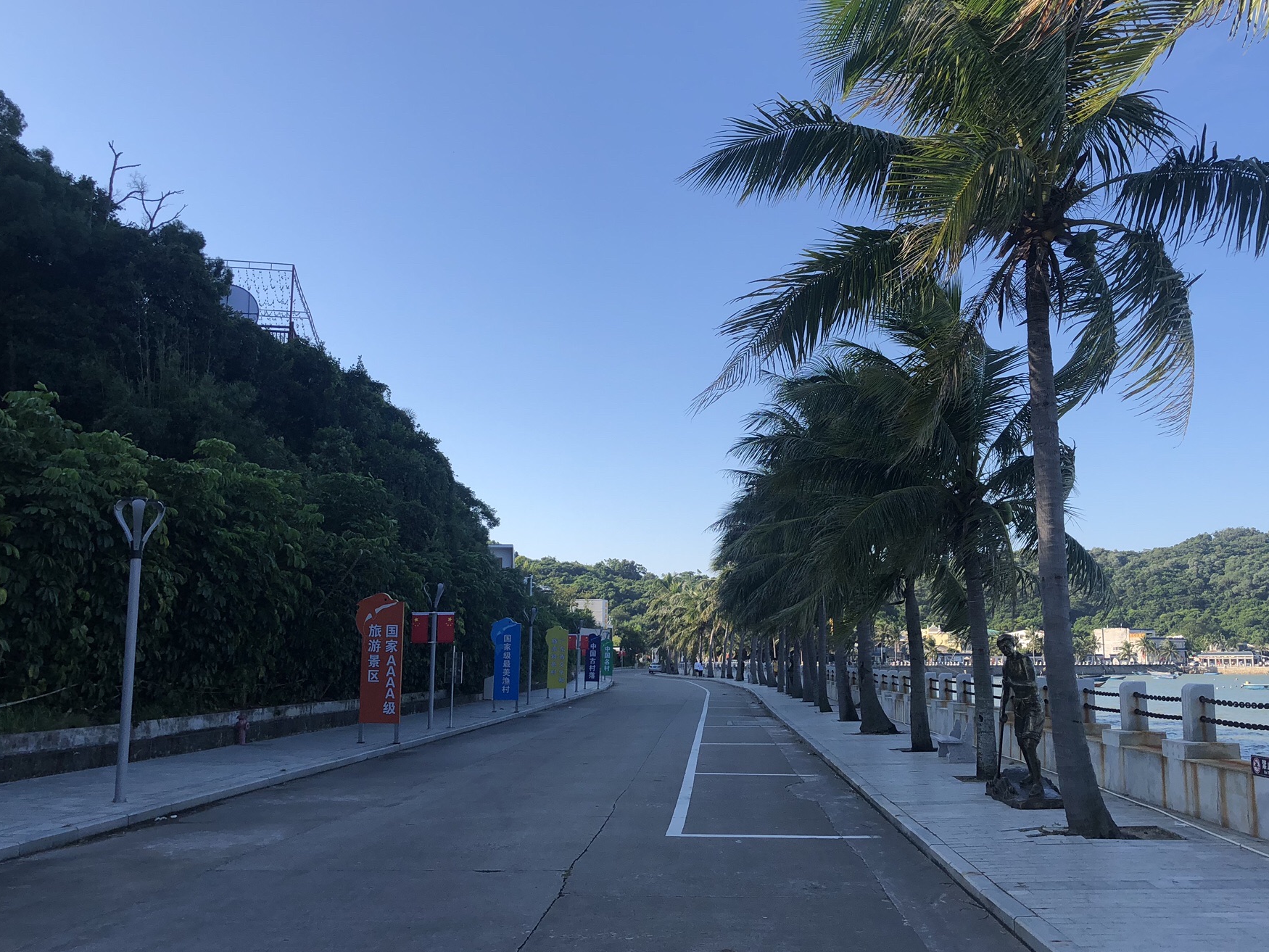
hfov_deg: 56.7
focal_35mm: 32
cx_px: 687
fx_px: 1173
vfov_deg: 44.2
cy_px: 486
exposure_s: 1/1143
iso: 20
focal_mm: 4
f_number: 1.8
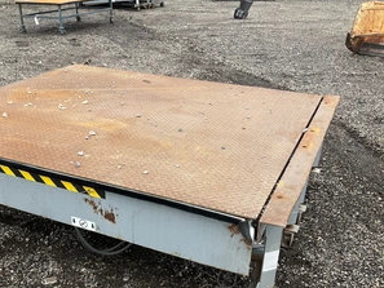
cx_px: 168
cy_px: 190
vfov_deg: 36.5
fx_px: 433
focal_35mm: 39
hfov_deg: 47.7
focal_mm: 3
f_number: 1.8
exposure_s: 1/378
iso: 25
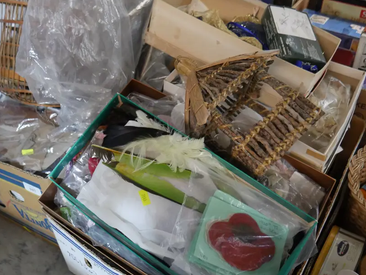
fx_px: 402
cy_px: 149
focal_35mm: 38
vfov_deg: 37.7
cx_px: 151
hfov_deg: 48.7
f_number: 3.6
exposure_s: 1/60
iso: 3200
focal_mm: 15
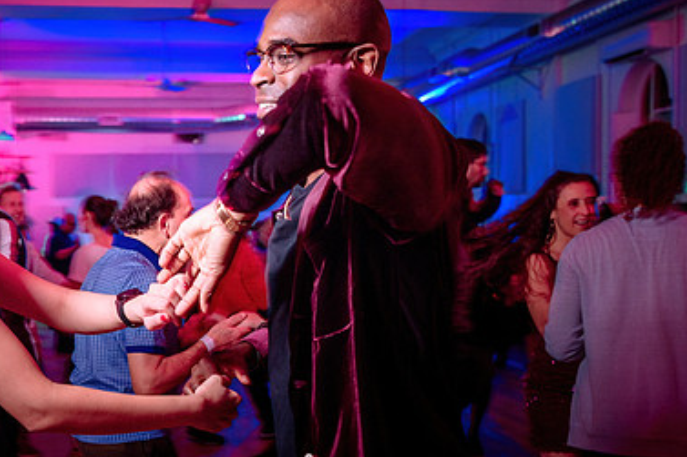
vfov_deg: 24.9
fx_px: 1030
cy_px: 295
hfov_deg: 36.4
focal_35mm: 54
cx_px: 220
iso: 800
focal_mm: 32
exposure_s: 1/60
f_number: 3.5
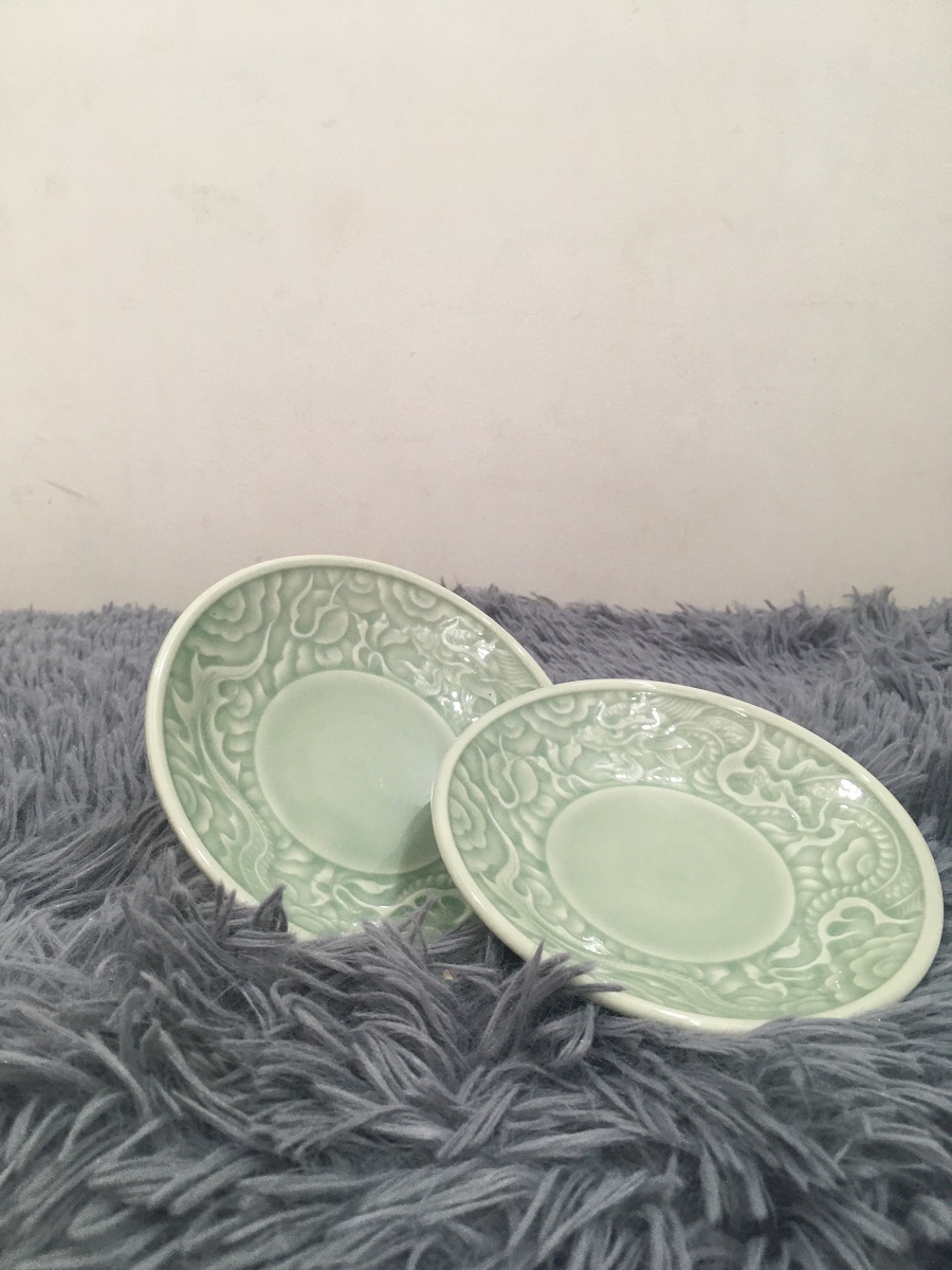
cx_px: 476
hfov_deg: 48.2
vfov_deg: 61.7
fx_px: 1063
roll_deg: +0.0
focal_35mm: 29
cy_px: 635
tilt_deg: -16.3
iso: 64
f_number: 2.2
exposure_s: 1/33
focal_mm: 4.15
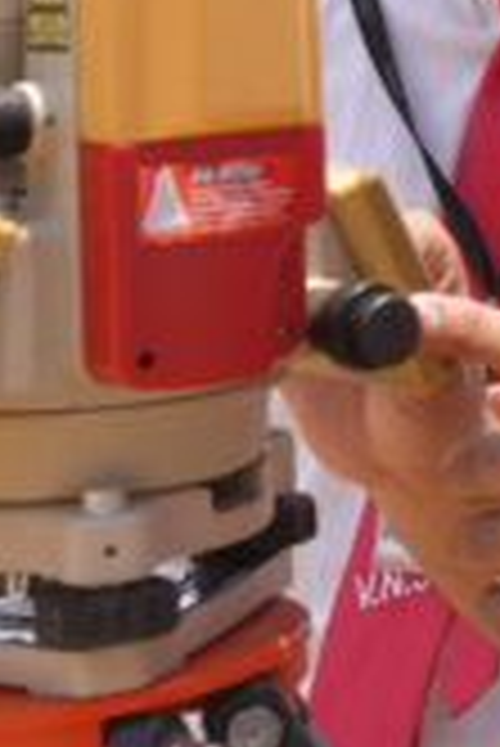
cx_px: 953
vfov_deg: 13.3
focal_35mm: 148
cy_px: -248
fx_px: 3077
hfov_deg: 8.8
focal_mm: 24
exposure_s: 1/640
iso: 100
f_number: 4
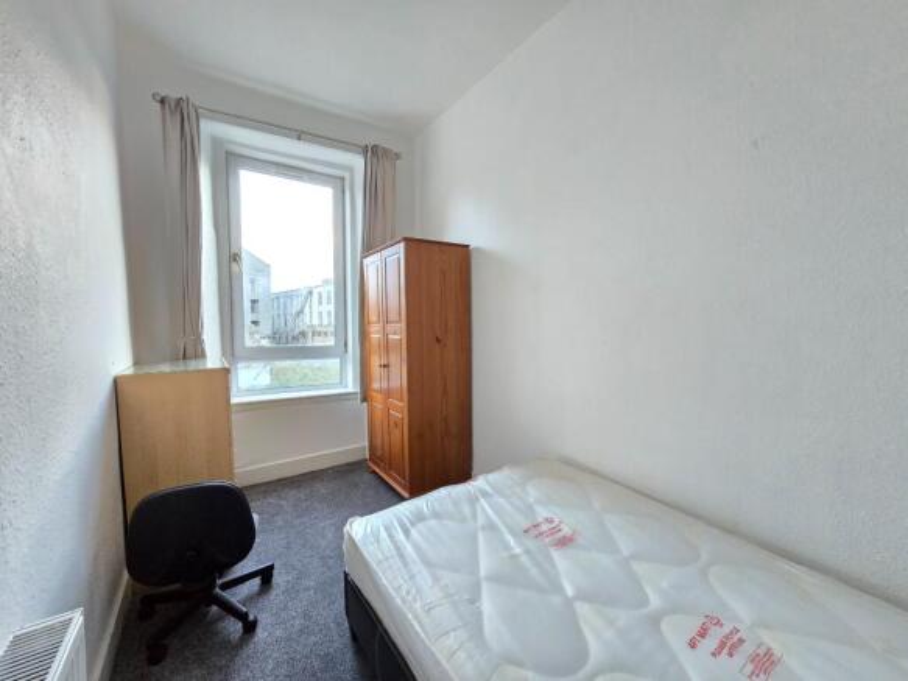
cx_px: 454
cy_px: 340
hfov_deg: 106.2
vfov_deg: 89.9
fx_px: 341
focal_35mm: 13
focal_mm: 2.2
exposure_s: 1/50
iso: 640
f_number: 2.2
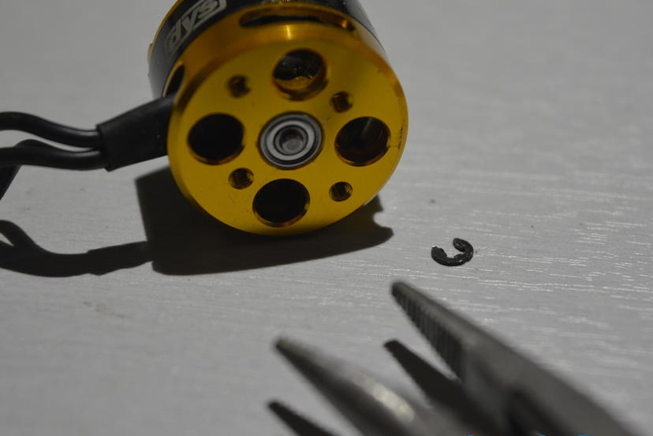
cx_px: 369
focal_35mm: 100
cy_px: 234
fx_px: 1807
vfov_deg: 13.7
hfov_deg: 20.5
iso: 800
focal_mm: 55
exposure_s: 1/60
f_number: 5.6
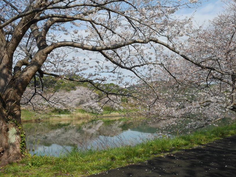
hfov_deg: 53.9
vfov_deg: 41.8
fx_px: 232
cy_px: 88
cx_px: 118
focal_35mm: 34
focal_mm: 17
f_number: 8
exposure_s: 1/400
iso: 200
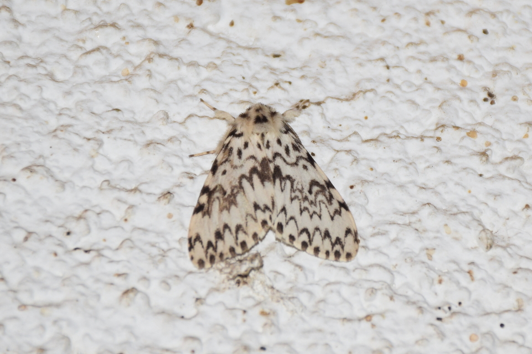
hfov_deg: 9.8
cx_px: 266
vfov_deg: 6.5
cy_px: 177
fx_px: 3102
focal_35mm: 210
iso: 320
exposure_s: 1/60
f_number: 7.1
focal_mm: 140
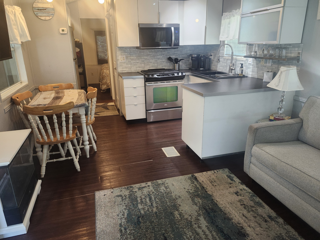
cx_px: 160
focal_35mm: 23
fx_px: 213
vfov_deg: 58.9
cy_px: 120
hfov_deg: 73.9
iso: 500
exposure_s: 1/120
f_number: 1.8
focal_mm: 5.54
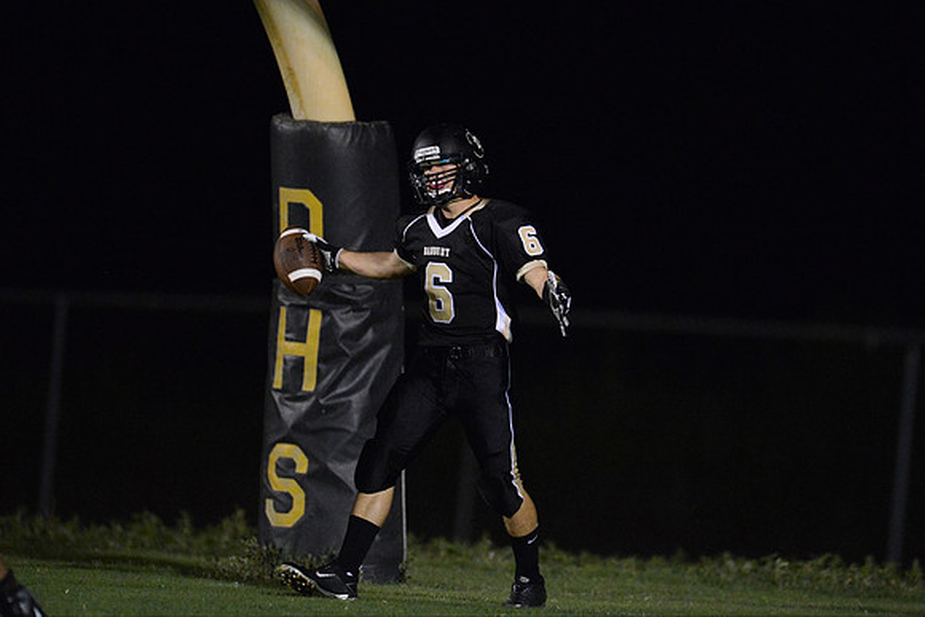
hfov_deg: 5.2
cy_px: 308
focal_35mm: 400
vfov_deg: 3.4
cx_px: 462
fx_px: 10280
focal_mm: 400
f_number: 2.8
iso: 12800
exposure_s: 1/640
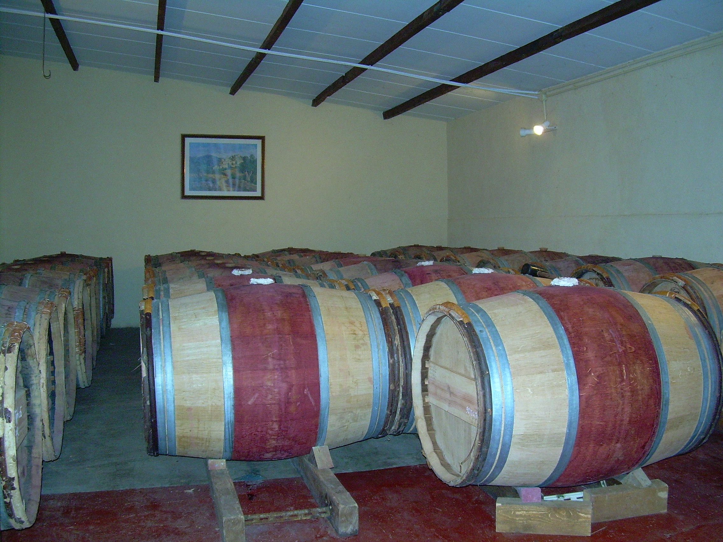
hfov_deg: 49.0
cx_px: 362
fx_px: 794
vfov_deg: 37.7
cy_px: 271
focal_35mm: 38
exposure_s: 1/60
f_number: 2.8
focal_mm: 6.3
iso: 200
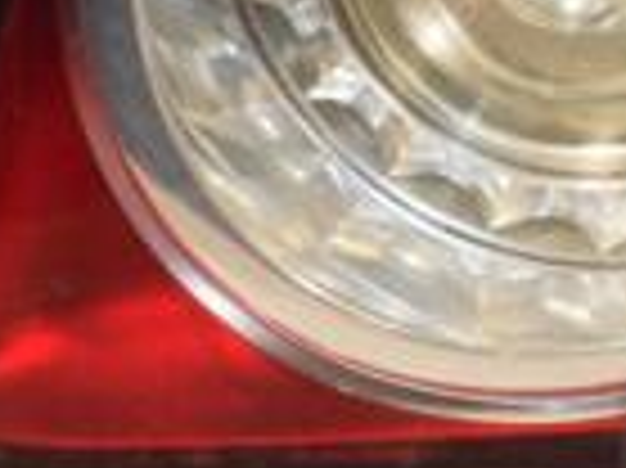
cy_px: -153
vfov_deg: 3.4
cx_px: 536
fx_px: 7878
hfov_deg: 4.5
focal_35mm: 436
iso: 800
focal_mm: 70
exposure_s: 1/200
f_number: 5.3
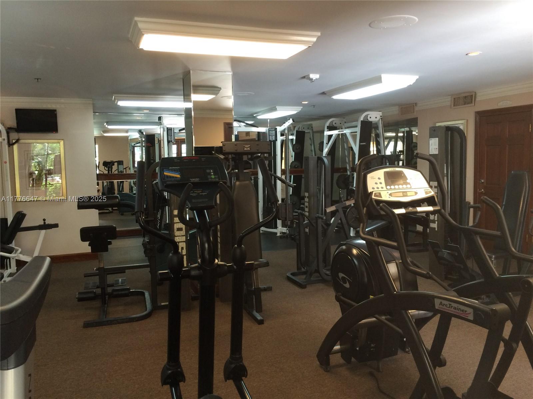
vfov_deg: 48.2
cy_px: 200
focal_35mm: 29
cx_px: 266
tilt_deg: -5.5
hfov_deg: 61.7
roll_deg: +1.3
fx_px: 447
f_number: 2.2
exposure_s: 1/30
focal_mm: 4.15
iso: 125
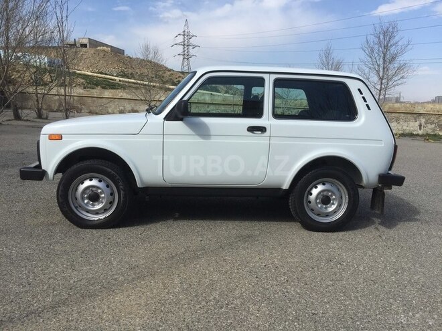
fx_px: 370
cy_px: 166
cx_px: 221
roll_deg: +0.2
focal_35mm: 29
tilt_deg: -10.9
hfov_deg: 61.7
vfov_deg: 48.2
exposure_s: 1/2475
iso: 32
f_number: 2.2
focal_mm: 4.15
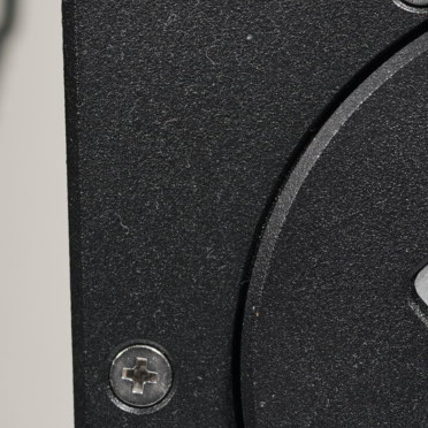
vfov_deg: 9.1
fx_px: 2686
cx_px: 609
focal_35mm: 192
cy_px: 311
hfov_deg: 8.9
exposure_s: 1/160
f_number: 4
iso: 100
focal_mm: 35
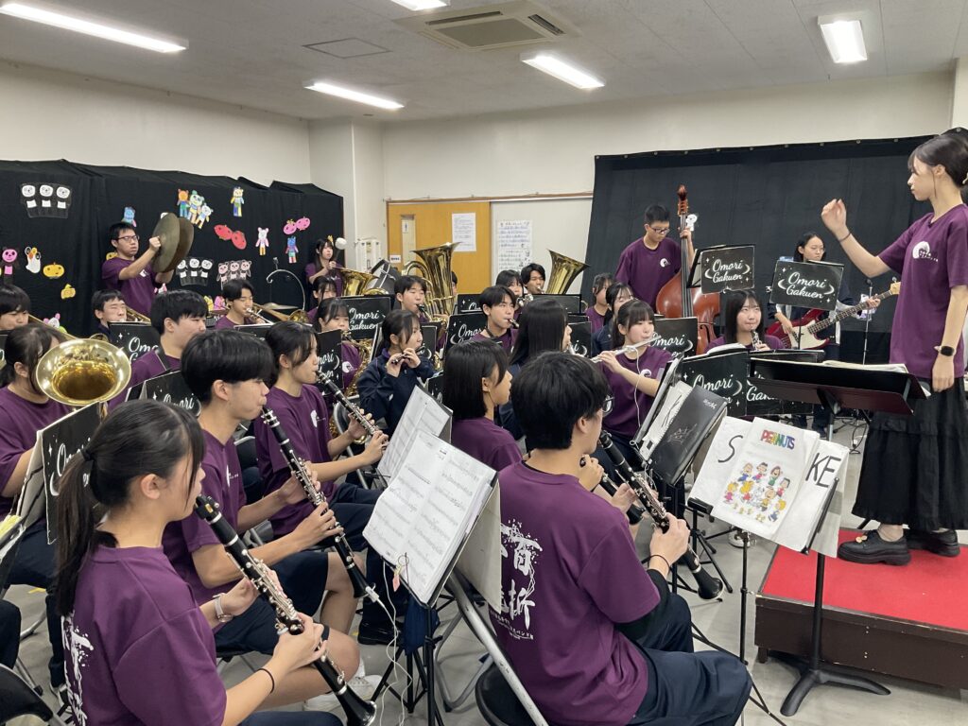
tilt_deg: -8.2
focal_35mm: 29
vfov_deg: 48.2
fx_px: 811
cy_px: 363
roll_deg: +0.6
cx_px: 484
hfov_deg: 61.7
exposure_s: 1/60
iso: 100
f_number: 1.8
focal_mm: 3
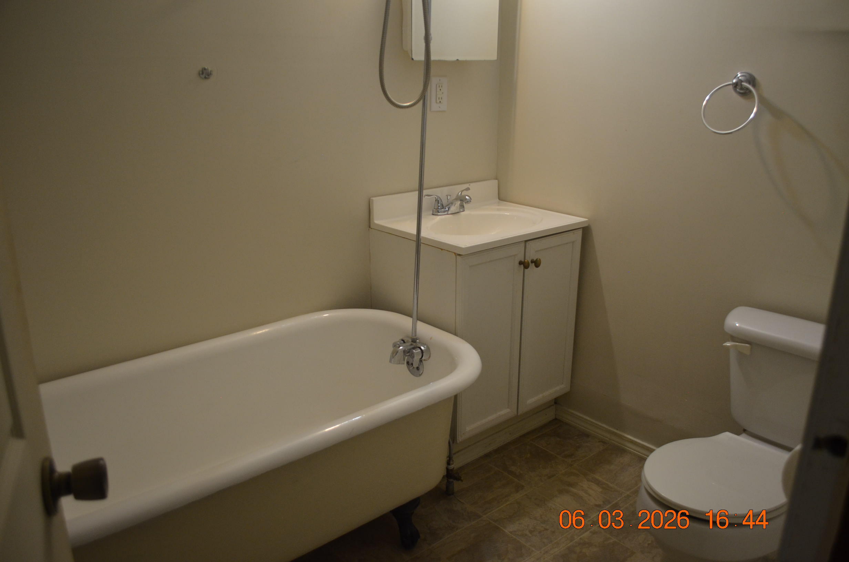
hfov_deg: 67.5
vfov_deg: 47.7
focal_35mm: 27
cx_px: 424
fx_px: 635
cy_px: 281
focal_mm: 18
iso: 800
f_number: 3.5
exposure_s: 1/40
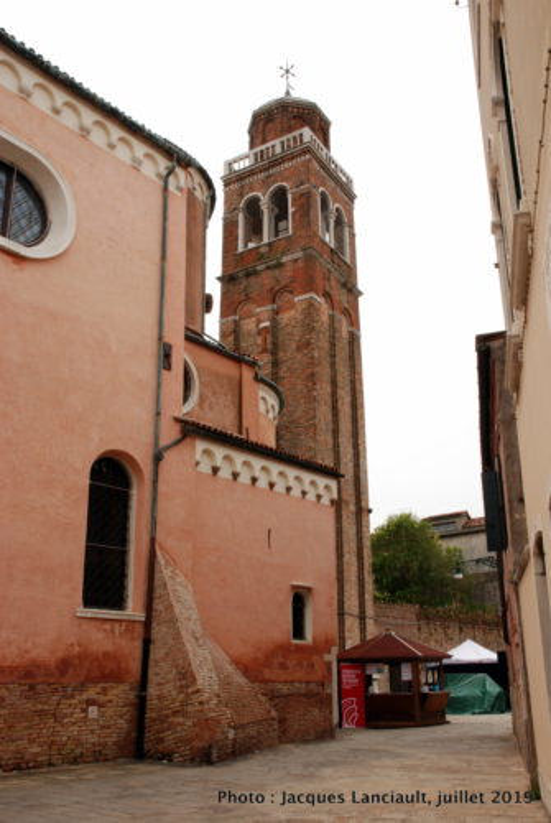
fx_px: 755
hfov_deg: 40.1
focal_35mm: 33
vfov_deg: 57.2
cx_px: 276
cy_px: 412
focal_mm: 22
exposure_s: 1/30
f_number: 22
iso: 100
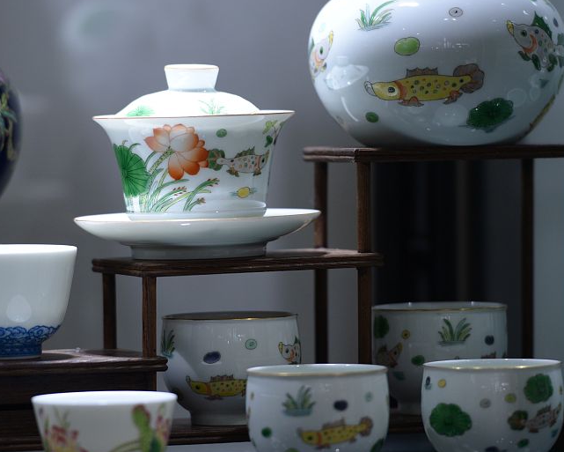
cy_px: 178
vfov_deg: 4.4
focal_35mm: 351
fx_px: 5860
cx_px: 255
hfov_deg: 5.5
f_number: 2.8
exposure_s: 1/640
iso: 500
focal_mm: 200
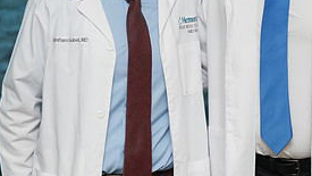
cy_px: 33
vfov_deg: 10.3
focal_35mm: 117
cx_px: 197
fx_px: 968
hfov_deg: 18.3
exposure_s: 1/125
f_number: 2.8
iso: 640
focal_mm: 35.3
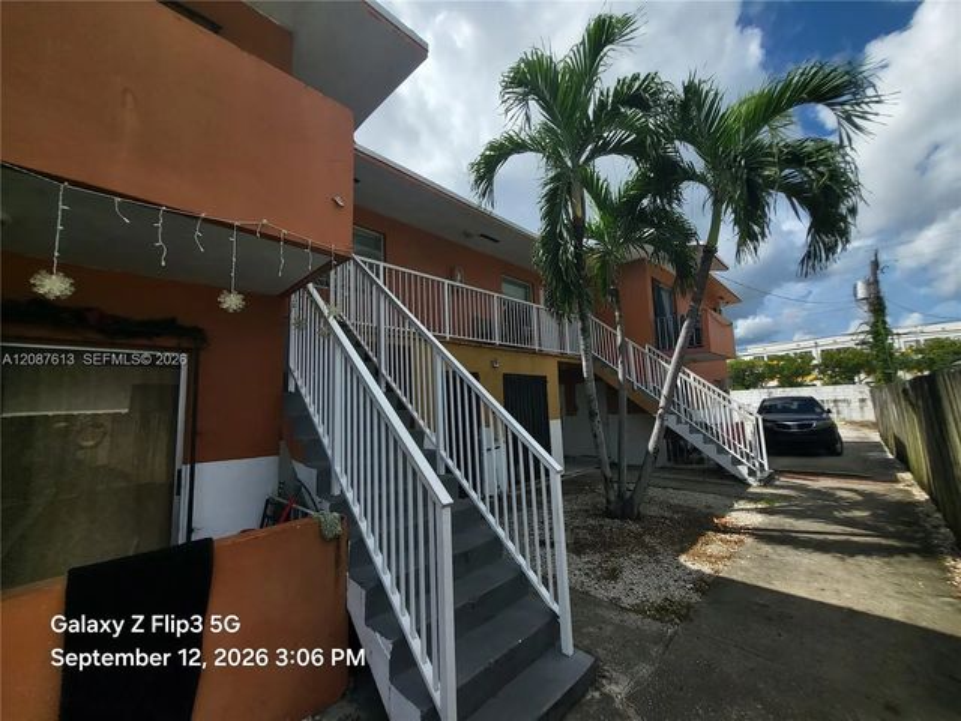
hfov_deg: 106.2
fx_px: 361
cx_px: 480
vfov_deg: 89.9
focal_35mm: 13
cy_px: 360
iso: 32
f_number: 2.2
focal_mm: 1.74
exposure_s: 1/3125
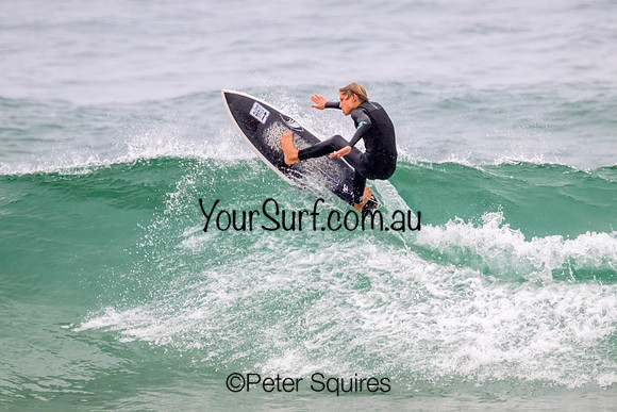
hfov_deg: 2.2
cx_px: 357
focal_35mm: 925
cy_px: 184
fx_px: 15857
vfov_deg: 1.5
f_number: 11
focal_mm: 800
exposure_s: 1/2000
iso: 2200
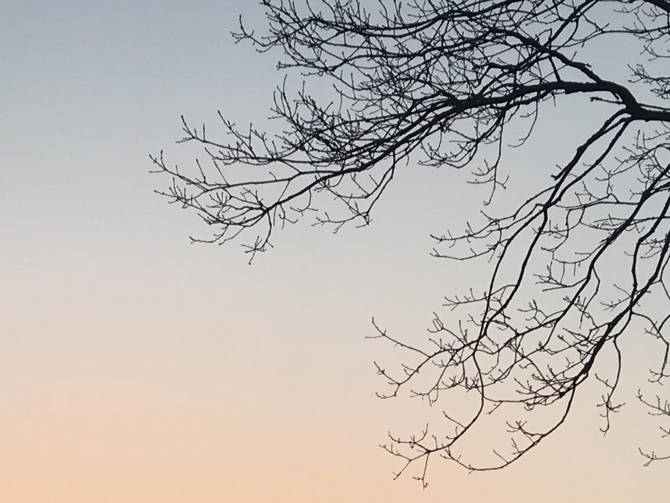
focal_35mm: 102
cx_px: 152
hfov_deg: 19.1
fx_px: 1975
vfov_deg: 13.3
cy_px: 848
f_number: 2.2
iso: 25
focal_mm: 4.15
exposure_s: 1/349
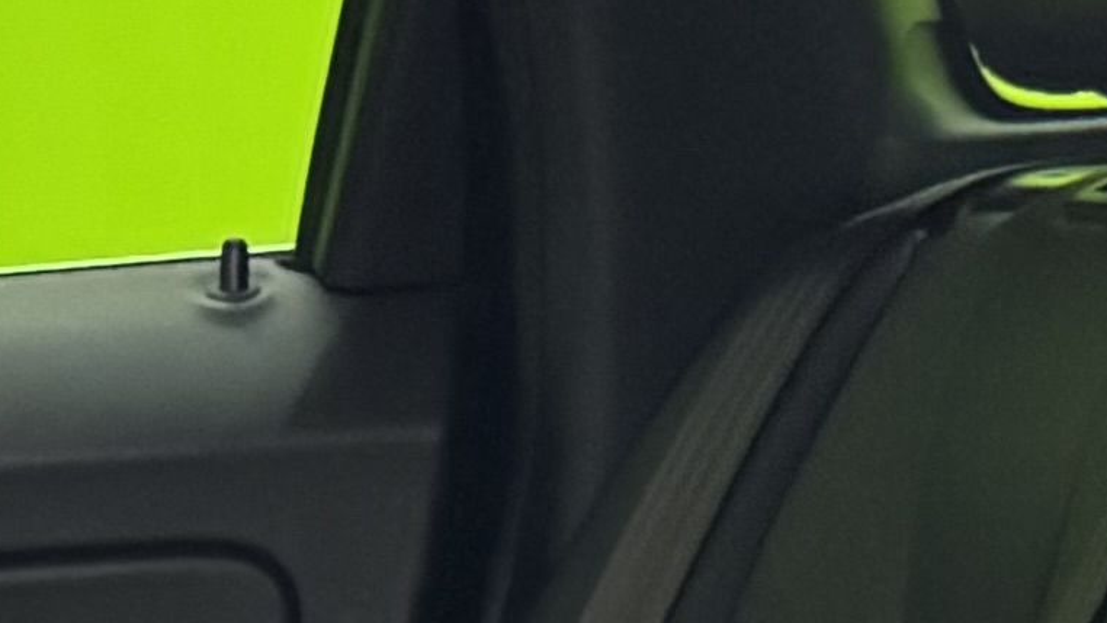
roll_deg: -1.8
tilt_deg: -16.0
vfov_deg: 5.8
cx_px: -68
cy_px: 1782
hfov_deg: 10.9
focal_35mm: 196
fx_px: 5754
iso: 800
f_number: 1.78
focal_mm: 6.76
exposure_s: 1/33
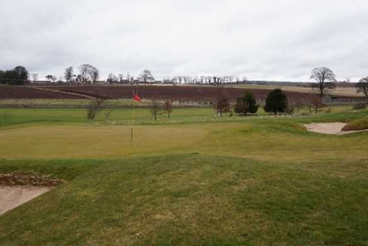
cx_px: 182
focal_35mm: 39
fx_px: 399
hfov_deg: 49.5
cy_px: 125
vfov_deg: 34.3
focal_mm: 24
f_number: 9
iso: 100
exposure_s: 1/80
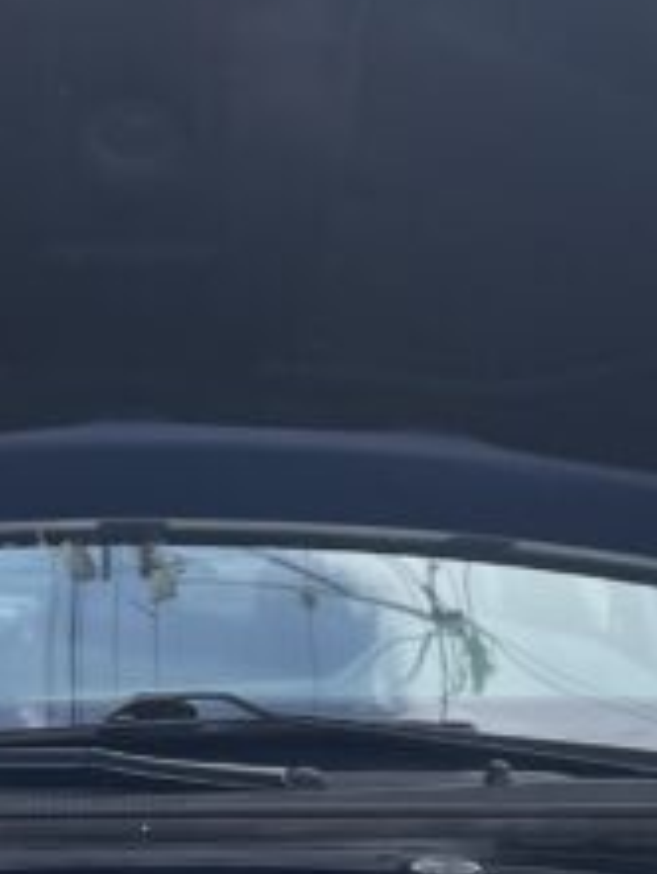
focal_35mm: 116
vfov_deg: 16.8
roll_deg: -6.3
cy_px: 759
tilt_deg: -4.1
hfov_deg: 12.7
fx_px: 2933
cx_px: 154
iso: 32
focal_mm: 5.1
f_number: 1.6
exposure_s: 1/894
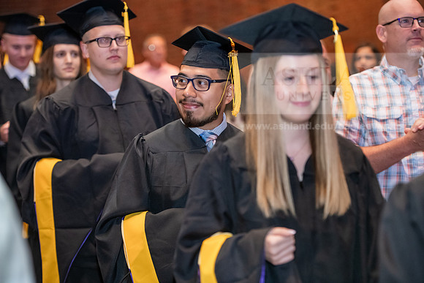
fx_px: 1319
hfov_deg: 18.3
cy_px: 142
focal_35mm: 112
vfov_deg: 12.2
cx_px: 212
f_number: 3.2
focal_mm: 112
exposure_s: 1/200
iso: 3200
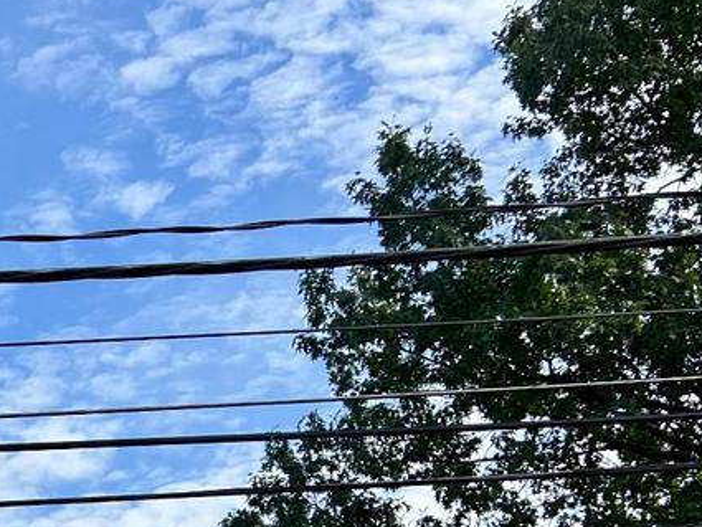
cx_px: -320
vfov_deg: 15.6
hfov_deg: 19.6
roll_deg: +1.8
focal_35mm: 88
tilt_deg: +13.0
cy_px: 767
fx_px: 1785
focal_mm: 5.7
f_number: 1.5
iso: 50
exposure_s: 1/4115
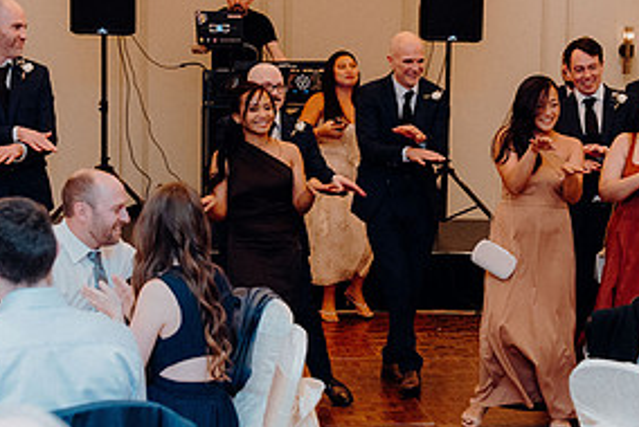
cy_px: 255
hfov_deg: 19.9
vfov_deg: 13.4
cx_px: 421
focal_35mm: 102
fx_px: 1812
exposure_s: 1/160
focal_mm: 50
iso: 3200
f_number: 3.5
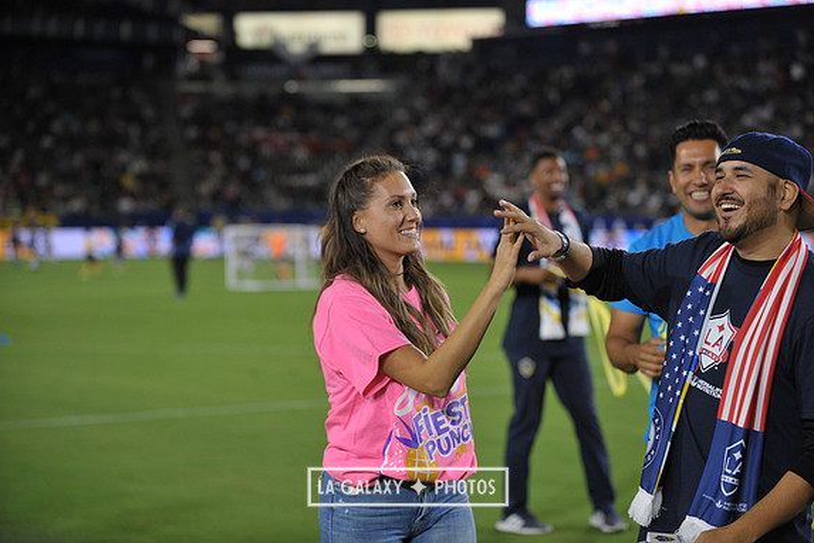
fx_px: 1877
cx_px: 408
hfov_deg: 24.5
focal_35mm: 83
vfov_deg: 16.5
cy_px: 273
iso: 1250
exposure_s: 1/1000
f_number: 2.8
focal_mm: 82
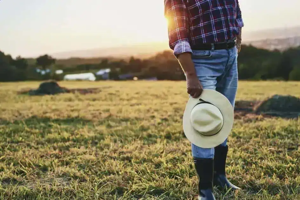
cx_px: 150
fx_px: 417
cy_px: 100
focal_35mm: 50
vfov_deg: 27.0
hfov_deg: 39.6
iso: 100
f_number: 2.2
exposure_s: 1/160
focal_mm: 50
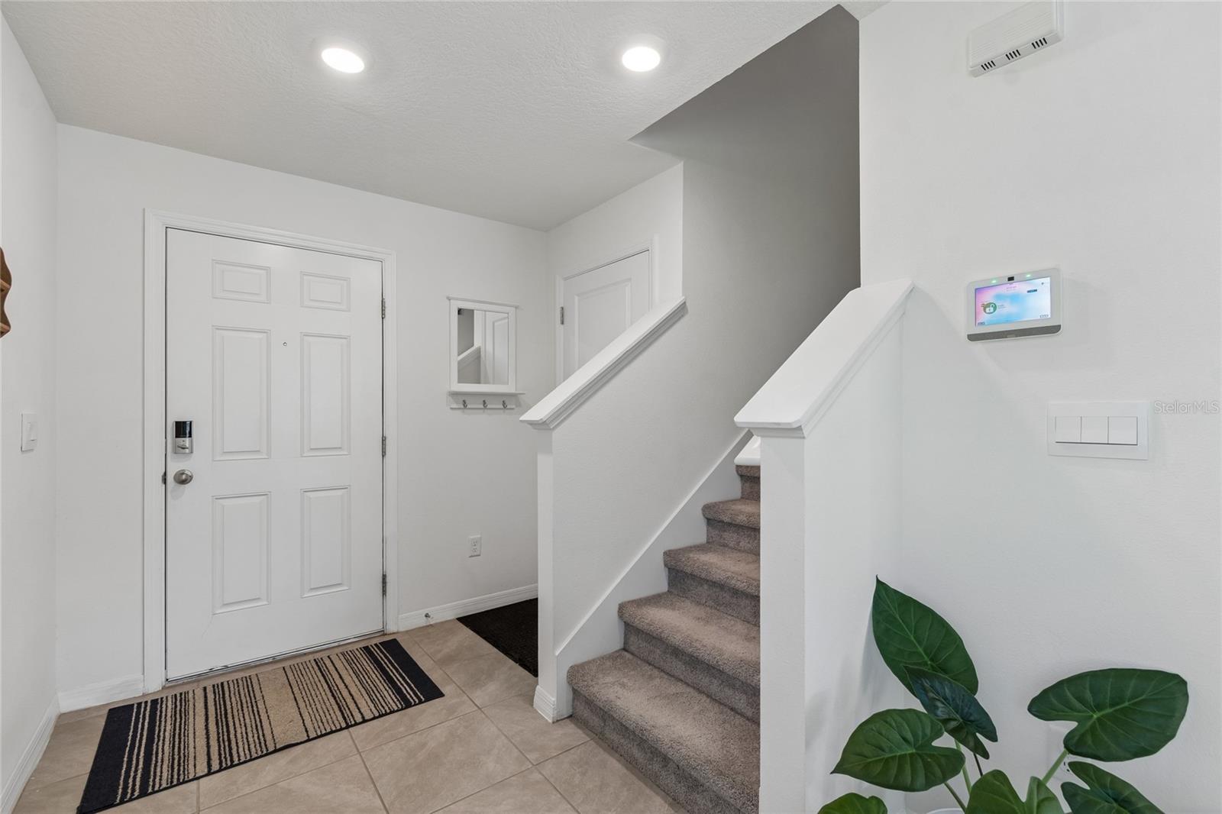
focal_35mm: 15
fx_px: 509
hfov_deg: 100.4
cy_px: 407
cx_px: 611
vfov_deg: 77.3
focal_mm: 10
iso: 100
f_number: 7.1
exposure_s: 1/3.33
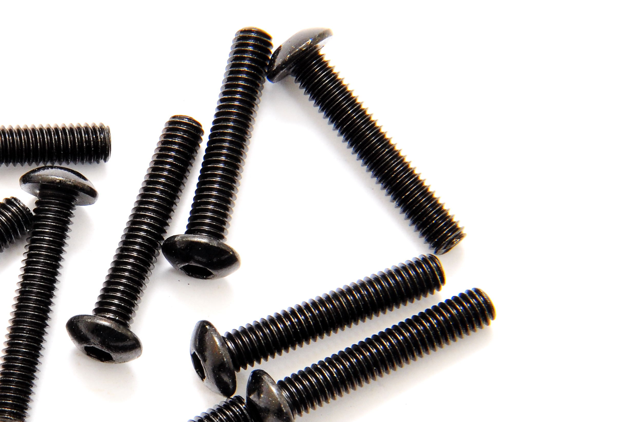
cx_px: 102
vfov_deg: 2.6
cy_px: 267
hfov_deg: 3.9
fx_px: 9192
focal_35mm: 522
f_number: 20
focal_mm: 200
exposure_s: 1/60
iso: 400
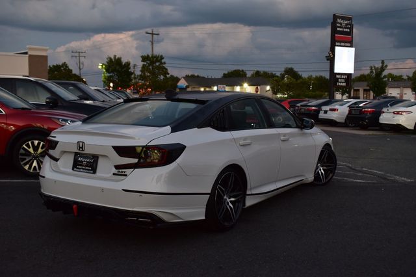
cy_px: 138
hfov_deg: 51.3
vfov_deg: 35.5
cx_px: 208
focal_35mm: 38
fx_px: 433
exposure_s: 1/15
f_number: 6.3
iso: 720
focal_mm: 25
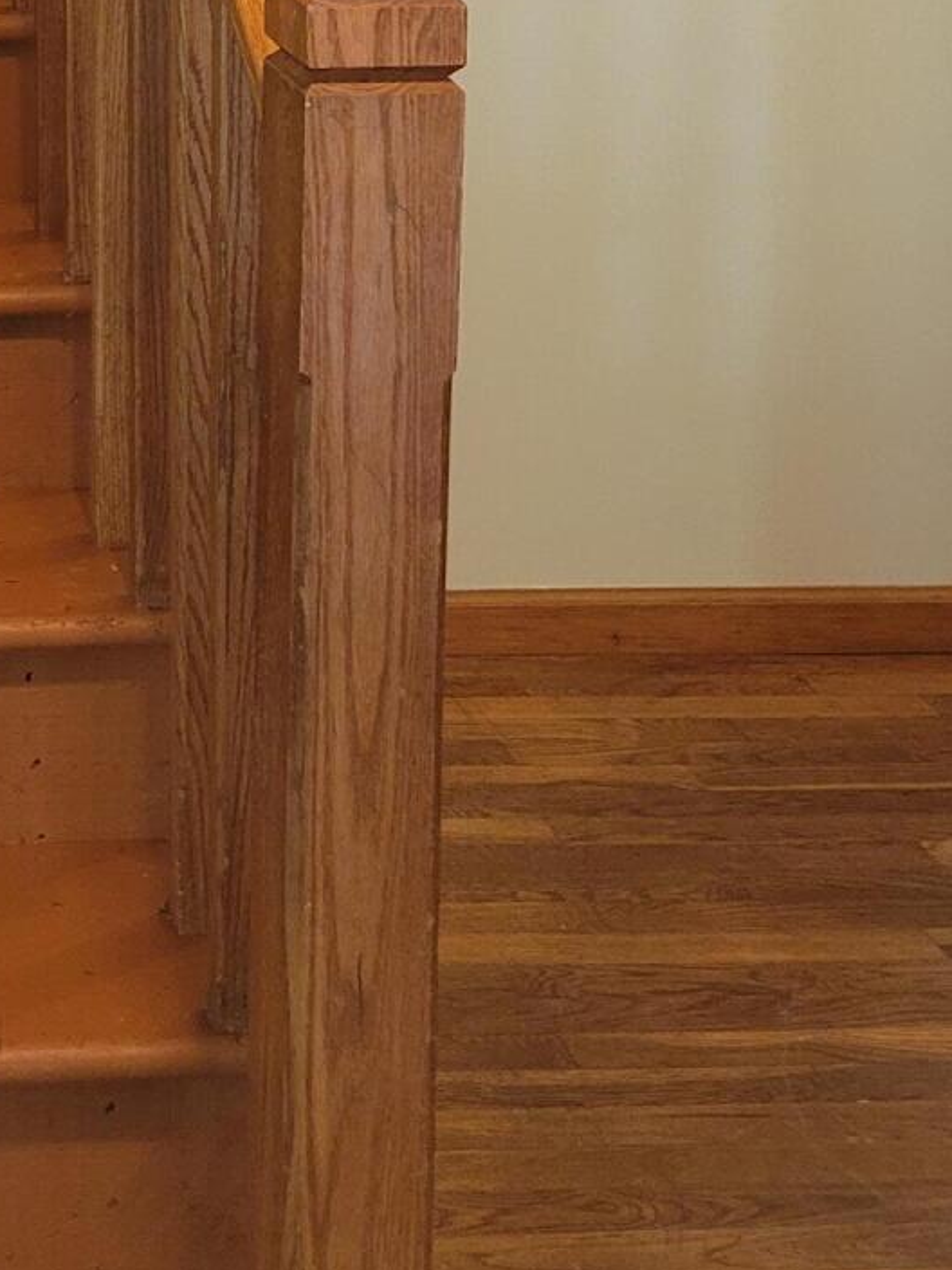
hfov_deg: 19.0
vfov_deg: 25.0
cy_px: -206
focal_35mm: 71
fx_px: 2603
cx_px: -316
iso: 640
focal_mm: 7
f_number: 1.8
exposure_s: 1/40
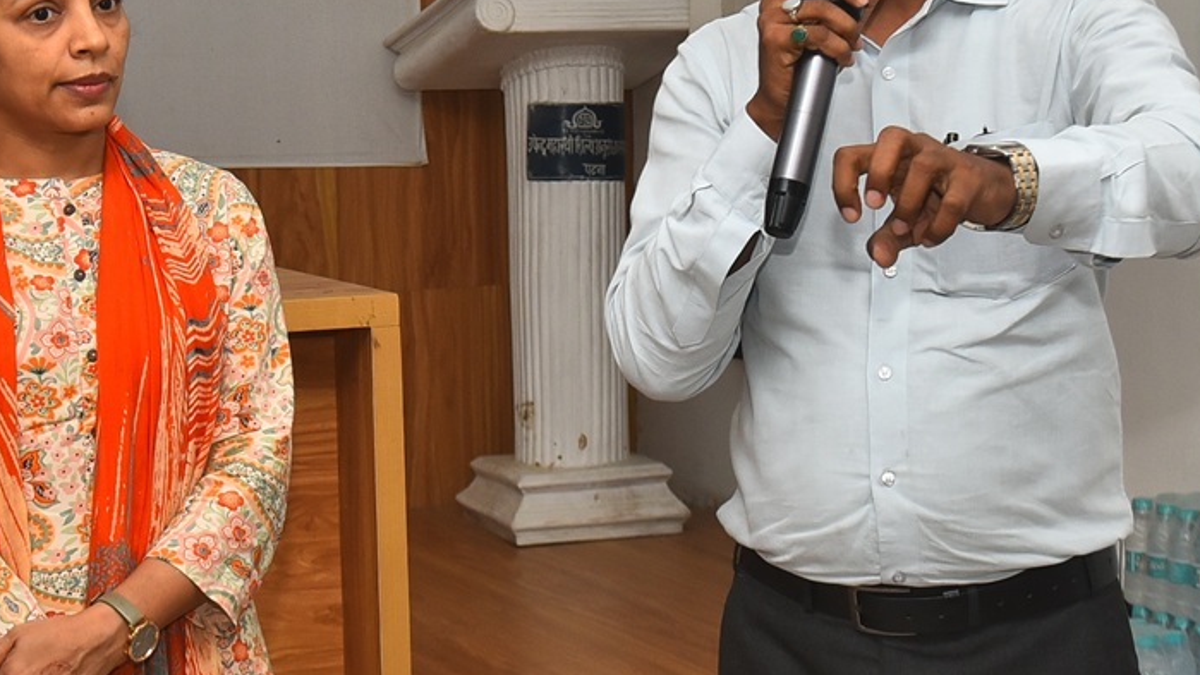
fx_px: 3245
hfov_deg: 20.8
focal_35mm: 102
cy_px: 94
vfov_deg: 11.8
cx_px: 278
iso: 640
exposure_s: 1/160
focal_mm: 34
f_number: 4
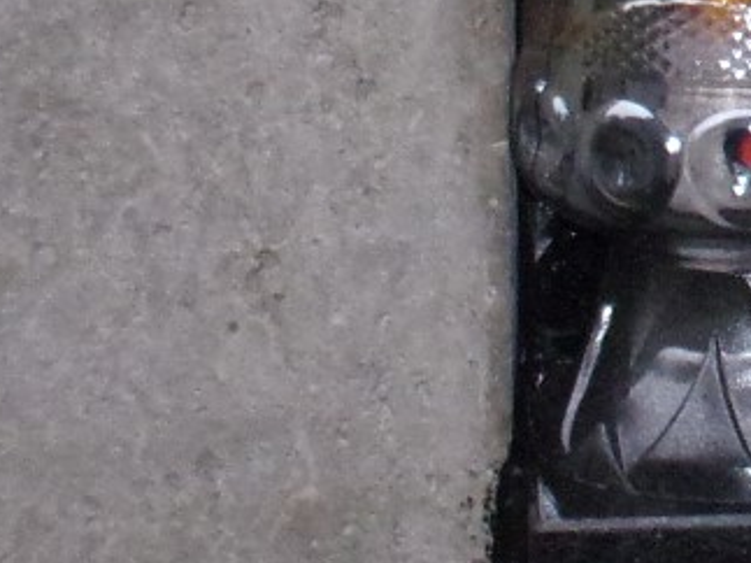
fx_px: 7352
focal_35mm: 339
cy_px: -444
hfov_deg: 5.7
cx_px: 1583
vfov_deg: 4.3
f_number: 4.7
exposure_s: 1/40
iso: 320
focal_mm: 13.6
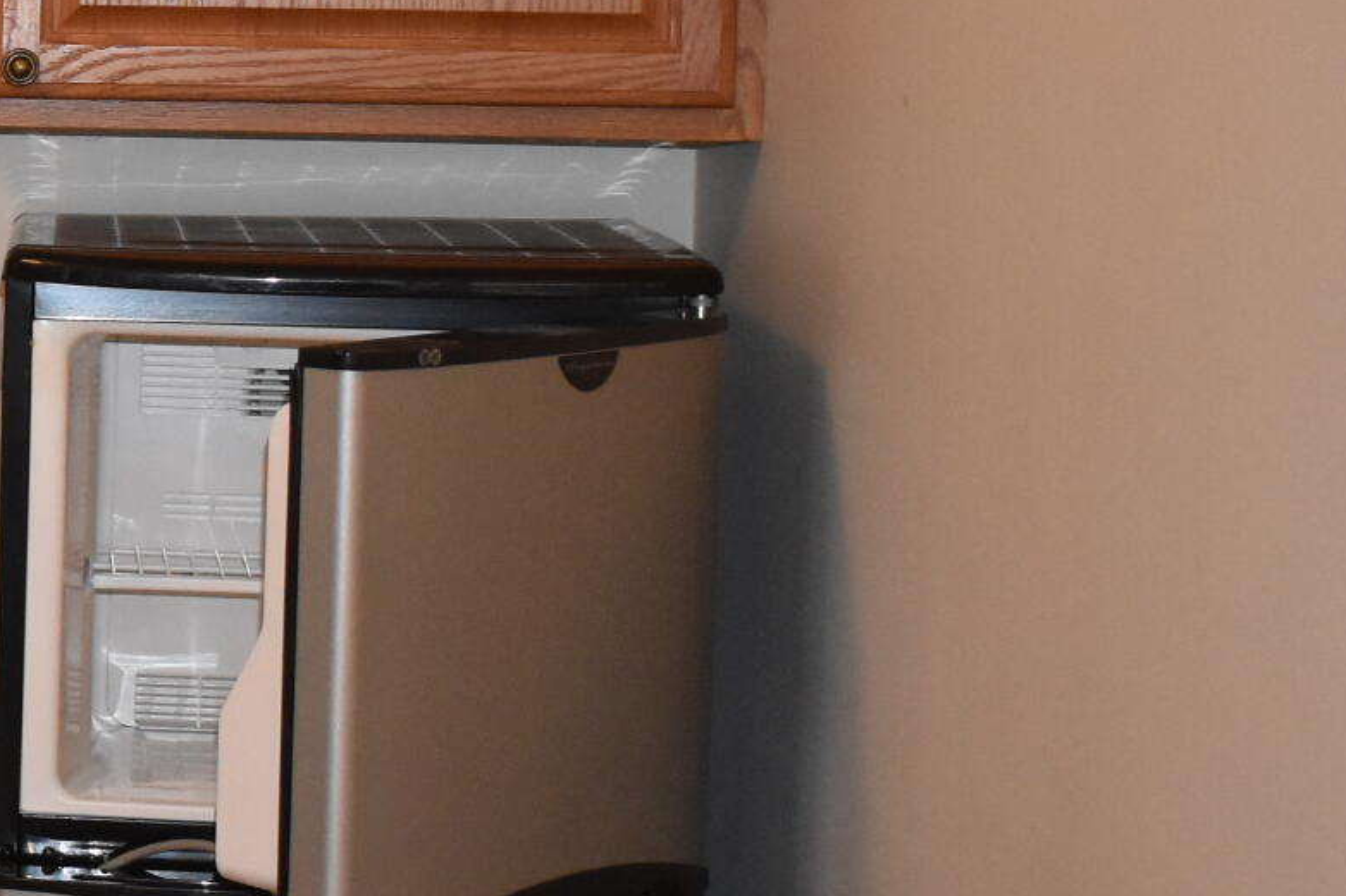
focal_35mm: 121
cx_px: -921
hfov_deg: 15.1
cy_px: 210
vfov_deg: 11.3
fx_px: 4520
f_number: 3.8
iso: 1600
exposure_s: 1/80
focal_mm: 21
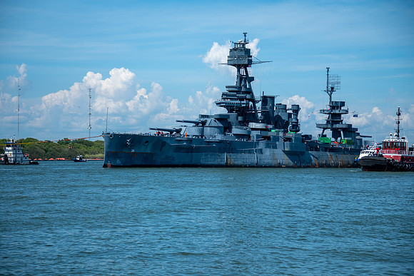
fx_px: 1162
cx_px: 207
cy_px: 138
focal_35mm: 101
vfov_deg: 13.6
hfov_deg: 20.2
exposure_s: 1/2200
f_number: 4
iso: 160
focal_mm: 67.5
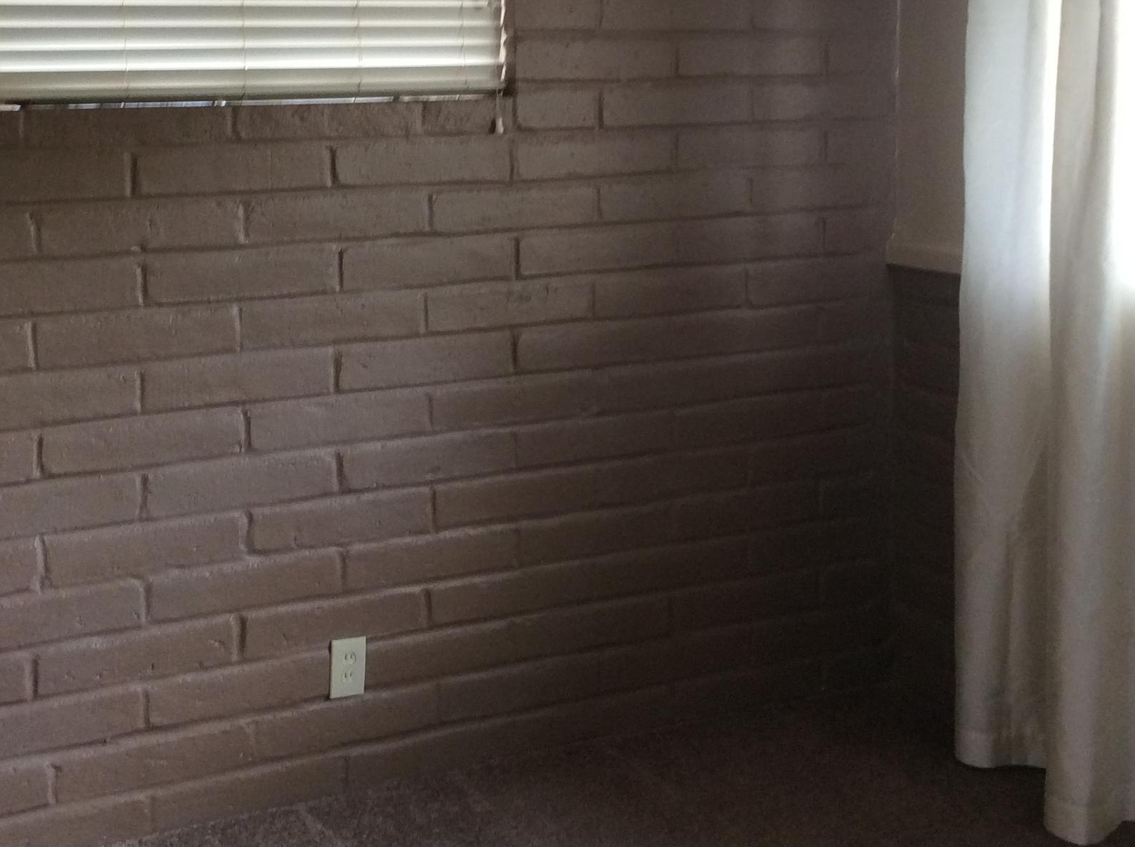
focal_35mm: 52
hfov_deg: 36.8
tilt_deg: -4.3
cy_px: 211
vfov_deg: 27.6
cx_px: 468
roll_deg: -0.4
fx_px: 1702
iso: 80
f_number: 2.4
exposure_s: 1/24
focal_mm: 3.3
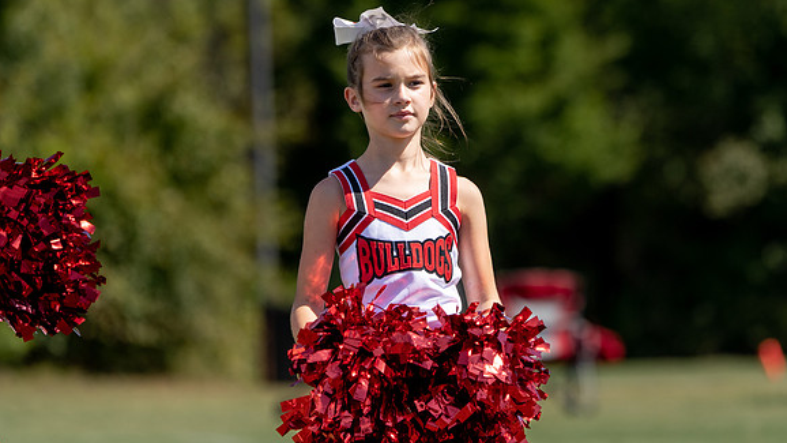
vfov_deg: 3.0
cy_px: 182
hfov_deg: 5.3
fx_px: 8451
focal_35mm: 405
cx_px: 454
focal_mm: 294
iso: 200
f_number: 5.6
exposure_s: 1/1250
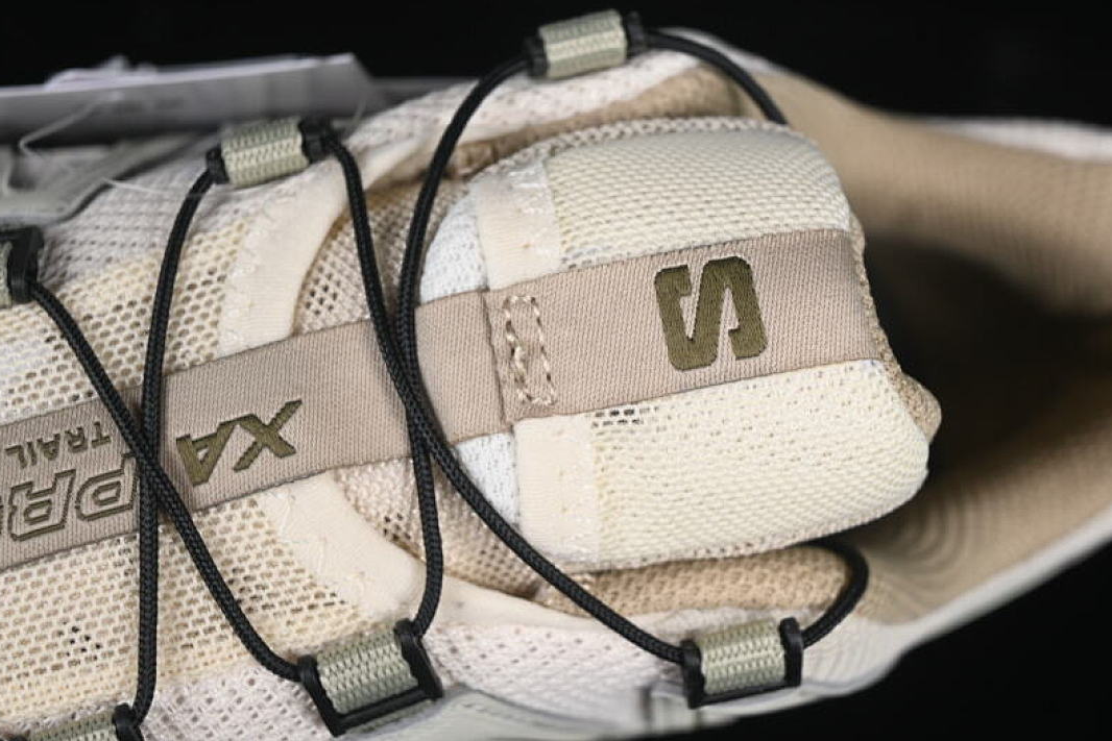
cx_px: 555
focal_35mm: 76
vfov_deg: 18.0
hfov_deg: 26.6
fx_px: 2348
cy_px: 367
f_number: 7.1
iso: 160
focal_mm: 50
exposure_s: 1/80
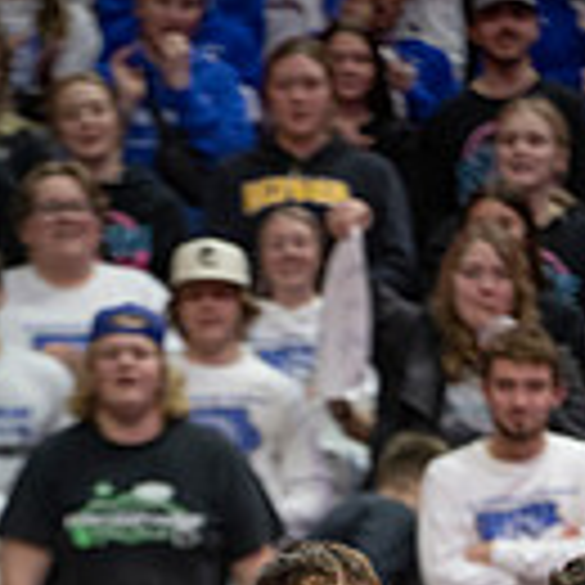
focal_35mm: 590
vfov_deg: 3.0
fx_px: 11281
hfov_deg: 3.0
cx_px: 324
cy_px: 932
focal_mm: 200
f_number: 2.8
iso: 2500
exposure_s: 1/640
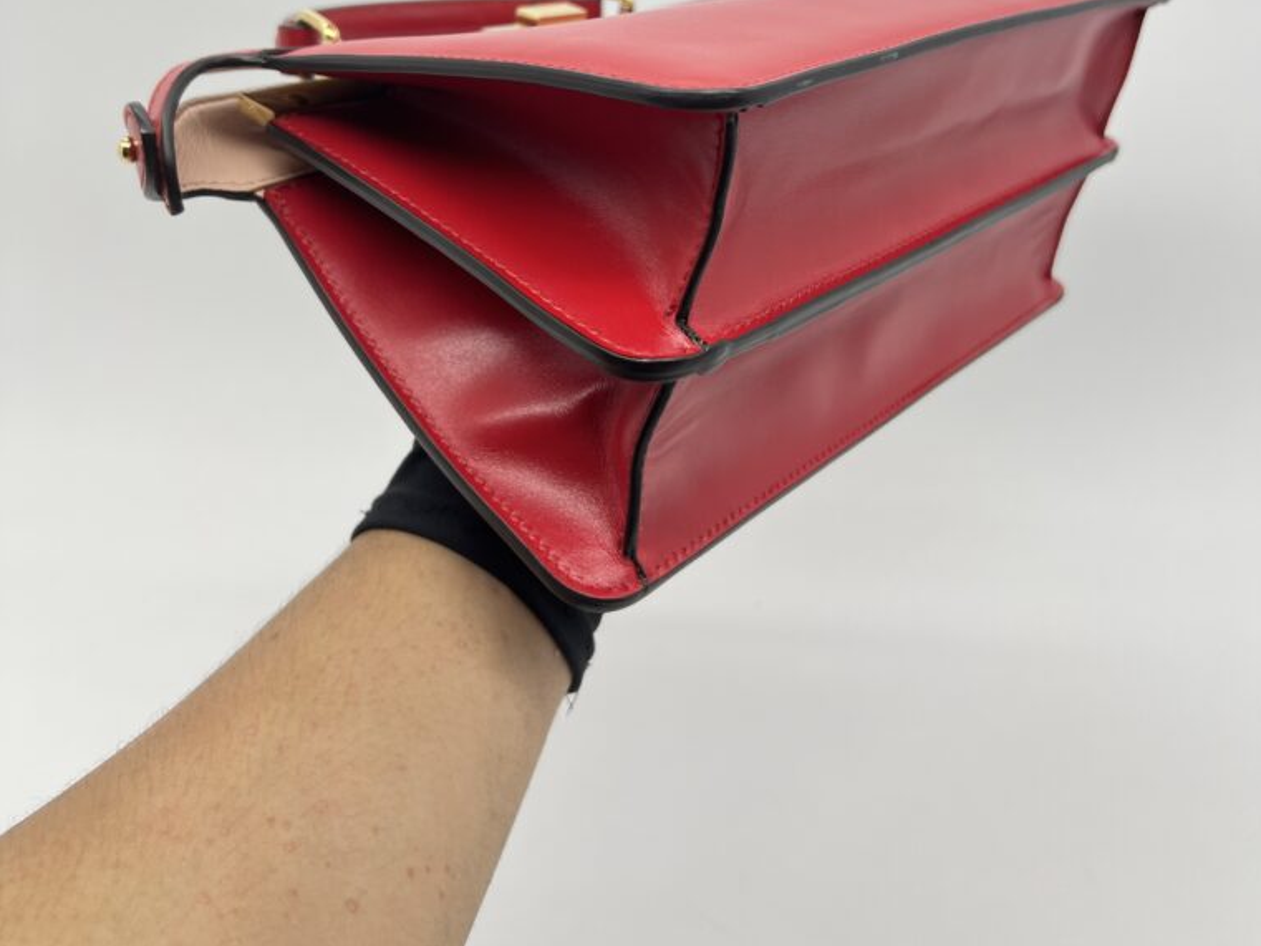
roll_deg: -0.2
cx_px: 633
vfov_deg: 39.3
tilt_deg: -21.1
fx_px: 1275
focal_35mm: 35
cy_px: 205
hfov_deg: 52.6
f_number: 1.5
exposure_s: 1/107
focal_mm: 5.7
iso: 32
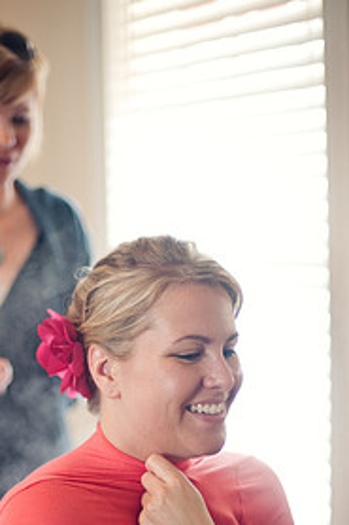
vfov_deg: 24.7
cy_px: 406
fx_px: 1179
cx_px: 101
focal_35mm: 81
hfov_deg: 16.8
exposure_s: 1/80
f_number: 1.4
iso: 320
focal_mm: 50
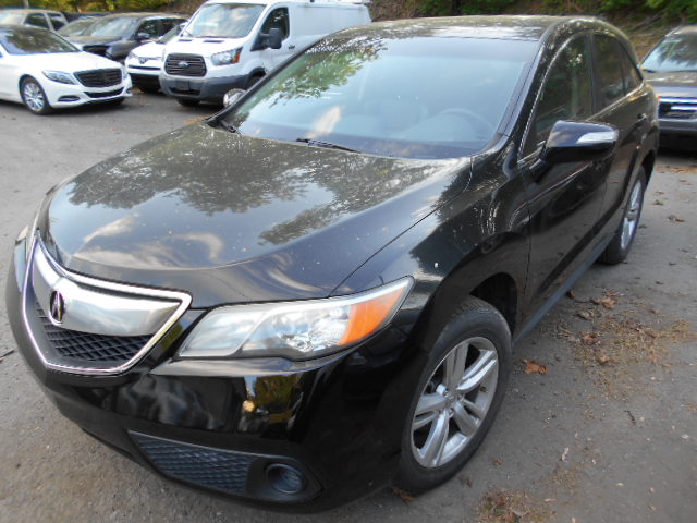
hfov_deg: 67.3
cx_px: 348
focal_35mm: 26
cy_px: 262
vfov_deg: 53.1
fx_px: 524
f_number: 3.2
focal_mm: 4.6
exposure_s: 1/60
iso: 80
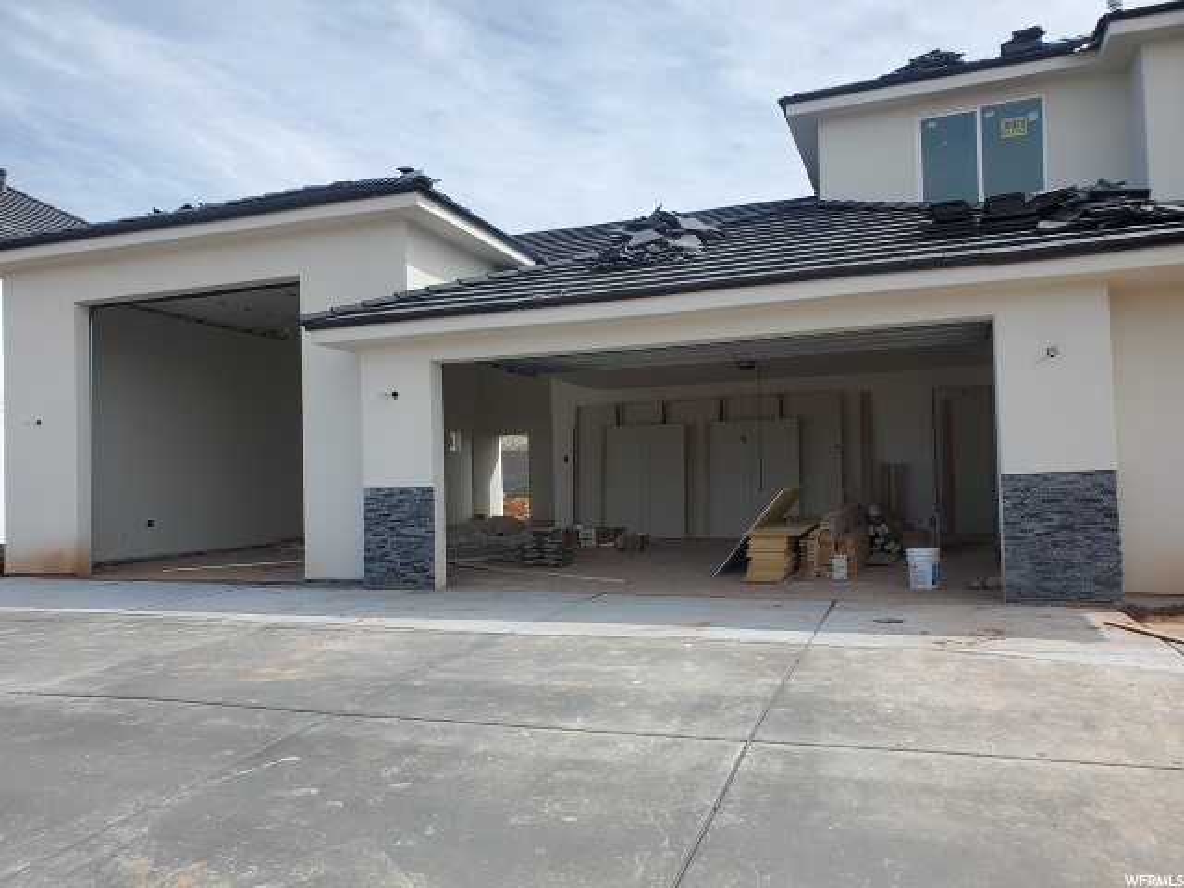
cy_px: 444
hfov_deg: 67.3
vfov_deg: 53.1
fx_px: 889
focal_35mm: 26
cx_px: 592
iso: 50
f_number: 2.4
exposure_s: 1/1550
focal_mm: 4.3
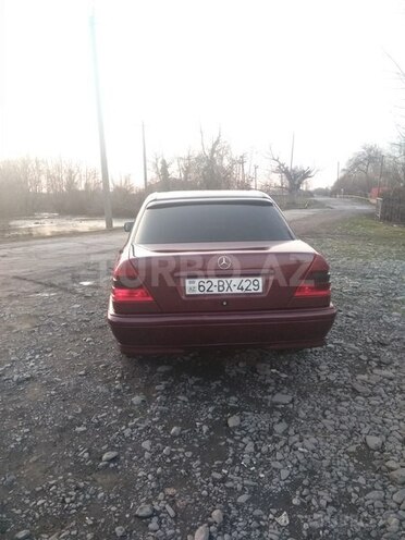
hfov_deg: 63.4
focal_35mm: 21
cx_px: 202
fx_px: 328
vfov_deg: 79.0
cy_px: 270
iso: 268
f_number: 2
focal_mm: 3.57
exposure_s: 1/100
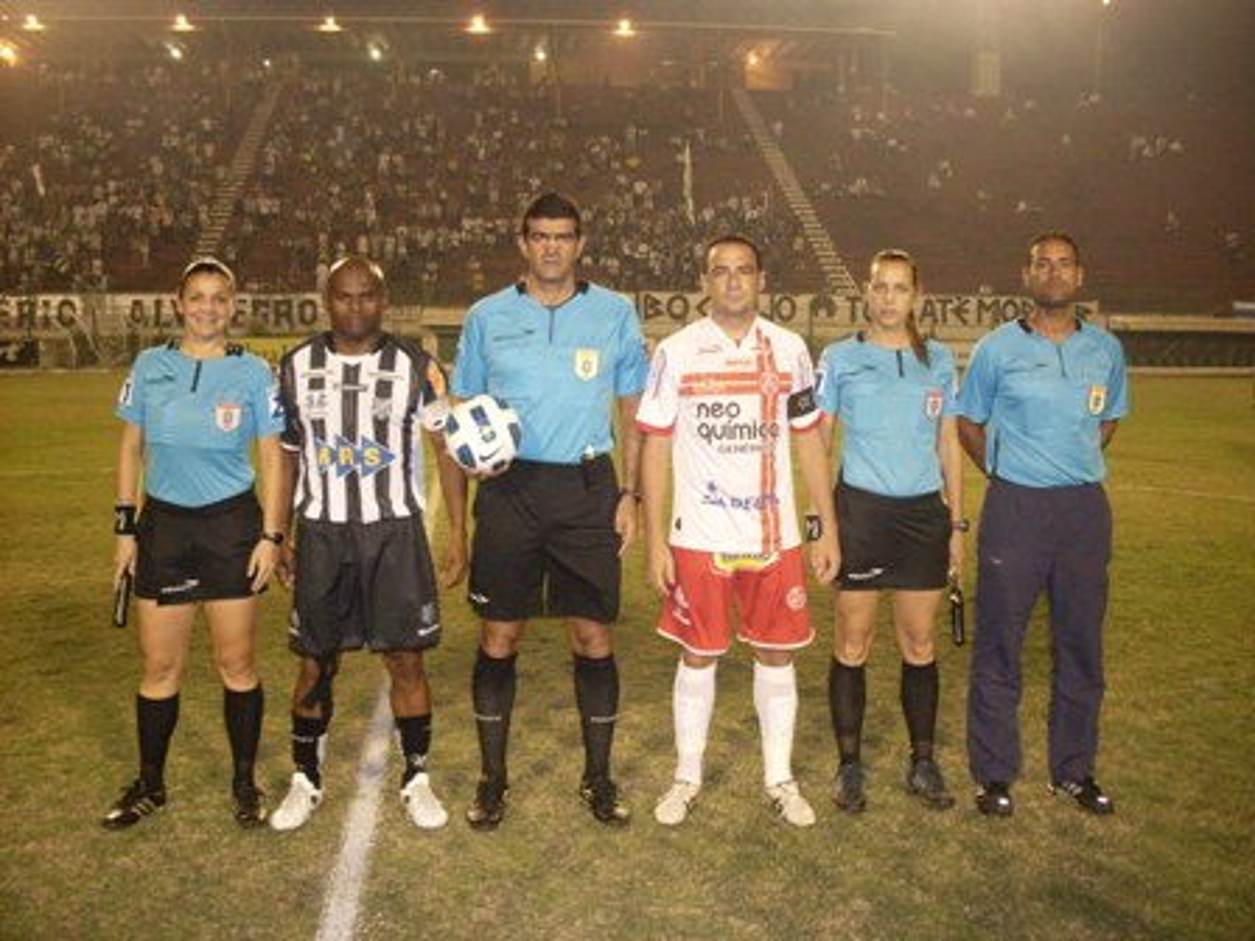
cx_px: 628
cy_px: 470
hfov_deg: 49.0
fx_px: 1378
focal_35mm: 38
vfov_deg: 37.7
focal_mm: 6.3
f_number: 2.8
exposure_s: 1/45
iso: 200
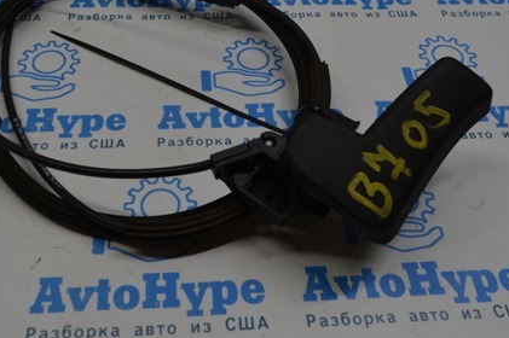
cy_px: 124
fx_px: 579
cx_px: 207
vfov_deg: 32.4
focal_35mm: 41
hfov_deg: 47.2
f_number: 5.6
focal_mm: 18
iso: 180
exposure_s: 1/60
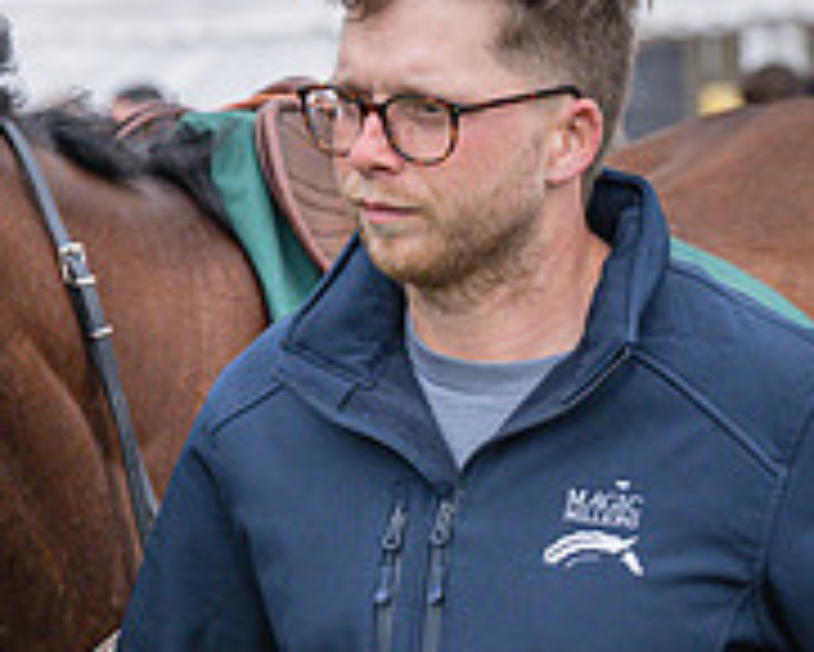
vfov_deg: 6.3
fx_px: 5906
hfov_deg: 7.9
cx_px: 121
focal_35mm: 245
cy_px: 697
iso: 800
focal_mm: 70
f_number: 4.5
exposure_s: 1/4000
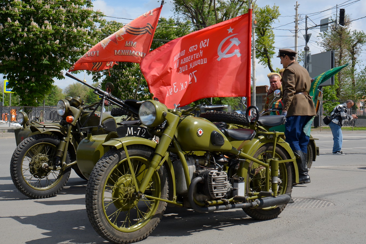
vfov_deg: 31.2
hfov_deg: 45.4
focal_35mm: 43
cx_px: 164
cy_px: 126
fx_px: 437
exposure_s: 1/250
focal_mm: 26
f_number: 8
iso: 100
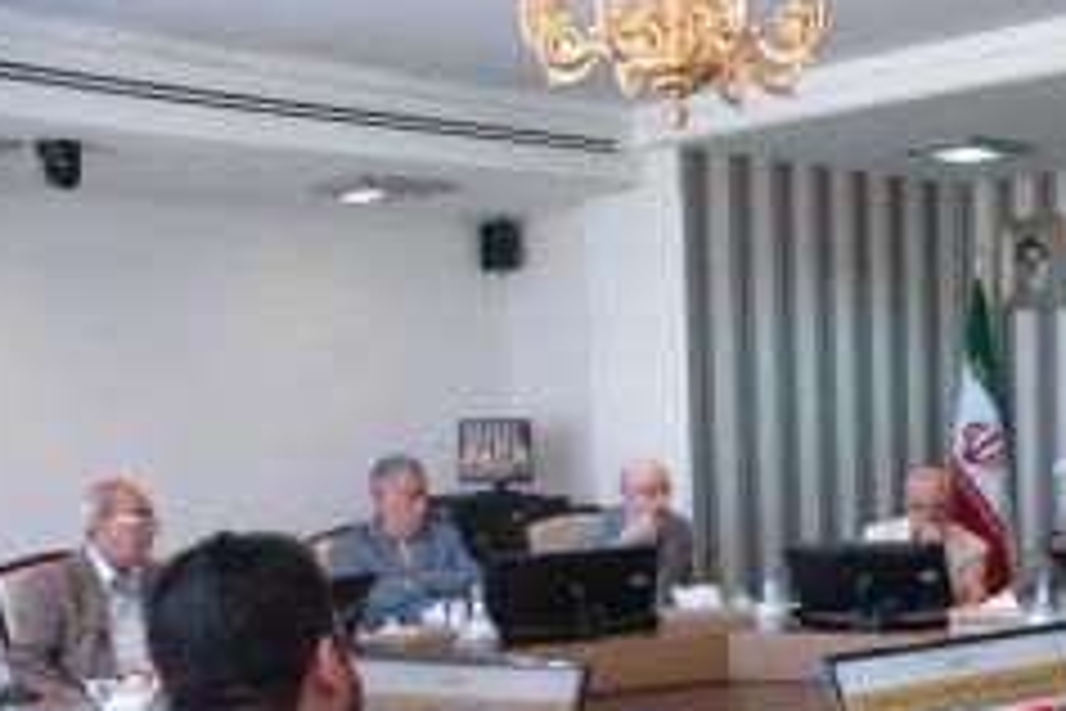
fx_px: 1510
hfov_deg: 36.2
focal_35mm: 51
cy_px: 590
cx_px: 981
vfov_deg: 25.9
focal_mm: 18
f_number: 5
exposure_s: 1/100
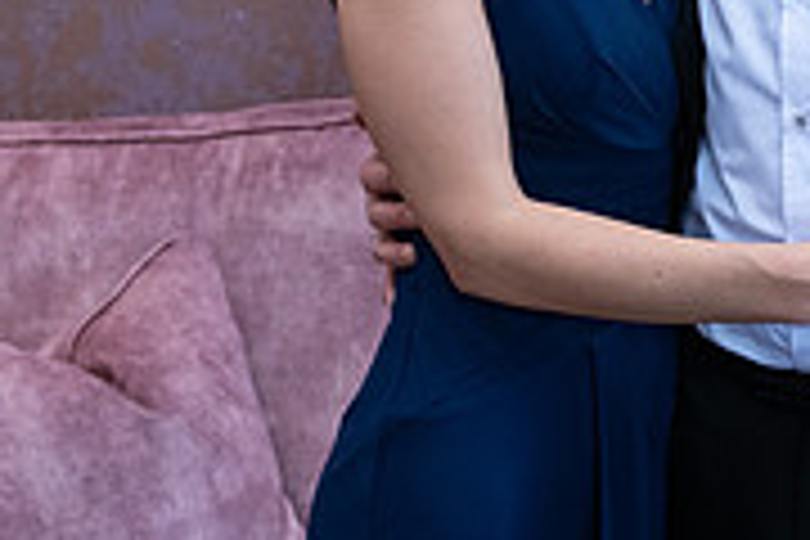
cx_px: 693
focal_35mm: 116
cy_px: -133
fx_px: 2610
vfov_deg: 11.5
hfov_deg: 17.4
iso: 800
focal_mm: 36
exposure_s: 1/160
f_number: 3.5
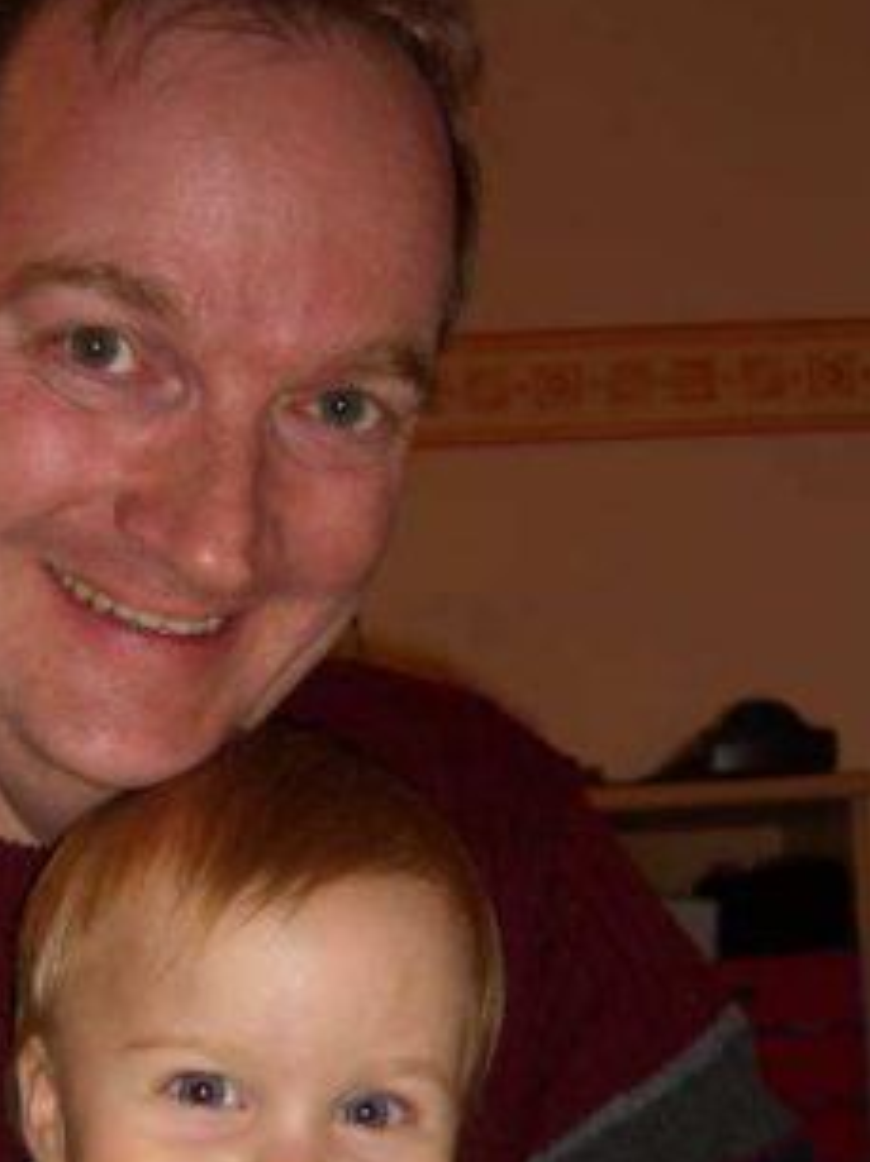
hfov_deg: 23.4
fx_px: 2081
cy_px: 934
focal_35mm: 62
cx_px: 247
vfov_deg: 30.4
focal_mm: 7.9
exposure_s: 1/60
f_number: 2.8
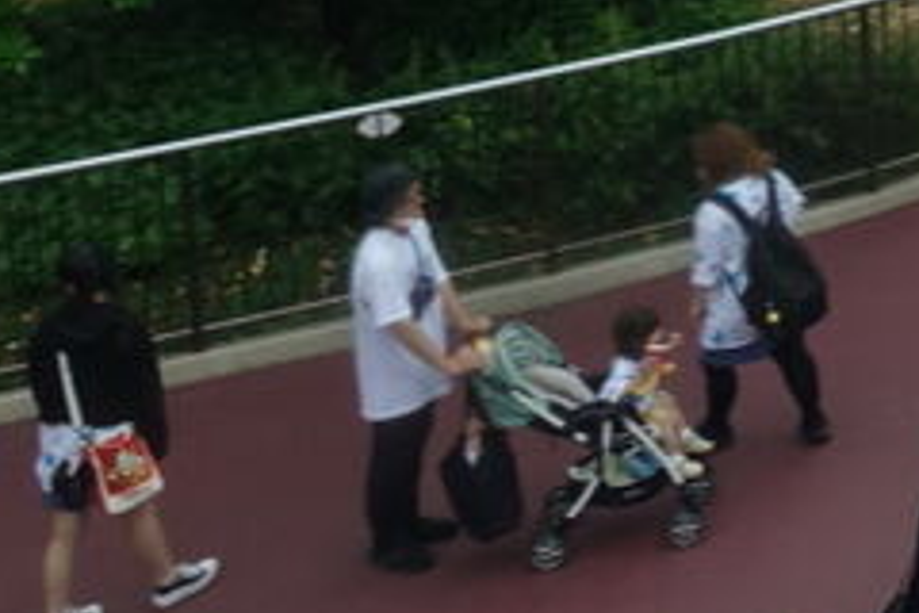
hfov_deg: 13.6
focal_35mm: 120
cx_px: 2033
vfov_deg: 10.0
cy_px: -862
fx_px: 3063
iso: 125
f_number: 5.6
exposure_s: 1/100
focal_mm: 8.8
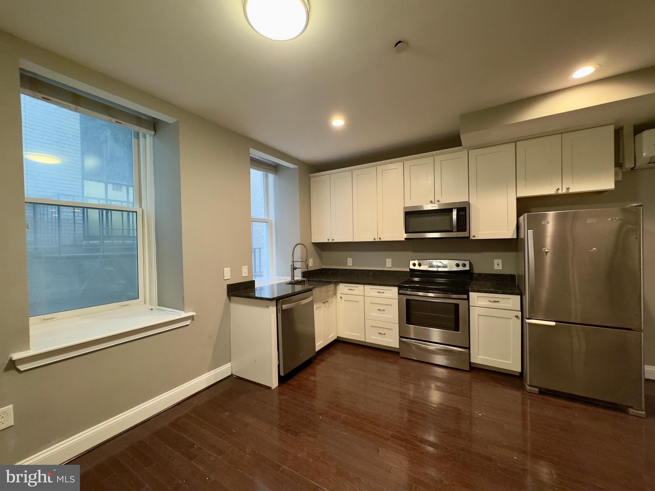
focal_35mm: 14
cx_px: 328
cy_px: 246
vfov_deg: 85.7
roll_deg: +1.4
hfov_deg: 102.1
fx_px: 265
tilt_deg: -0.3
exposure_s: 1/60
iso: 400
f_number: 2.2
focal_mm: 2.22
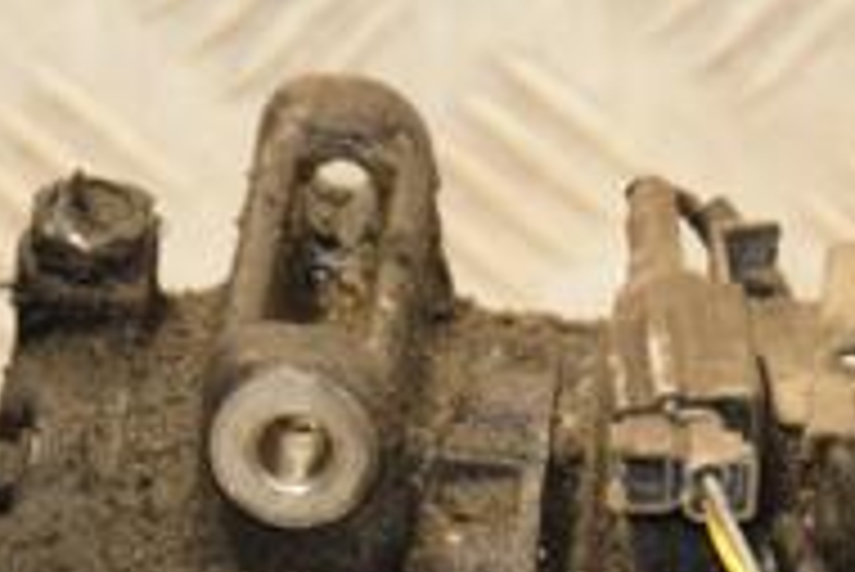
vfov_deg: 3.2
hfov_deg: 4.7
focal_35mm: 435
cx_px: 508
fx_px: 10339
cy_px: 896
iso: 800
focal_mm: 92
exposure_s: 1/80
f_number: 5.6
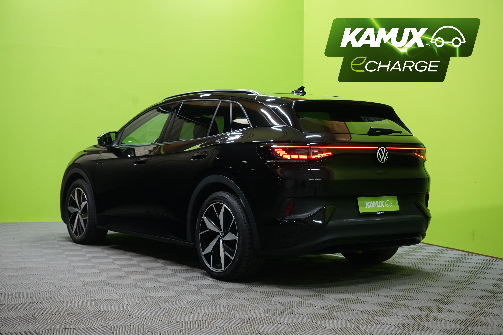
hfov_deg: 38.9
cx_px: 252
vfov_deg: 26.5
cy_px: 168
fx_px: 713
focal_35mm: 51
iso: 800
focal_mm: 51
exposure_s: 1/20
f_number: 5.6
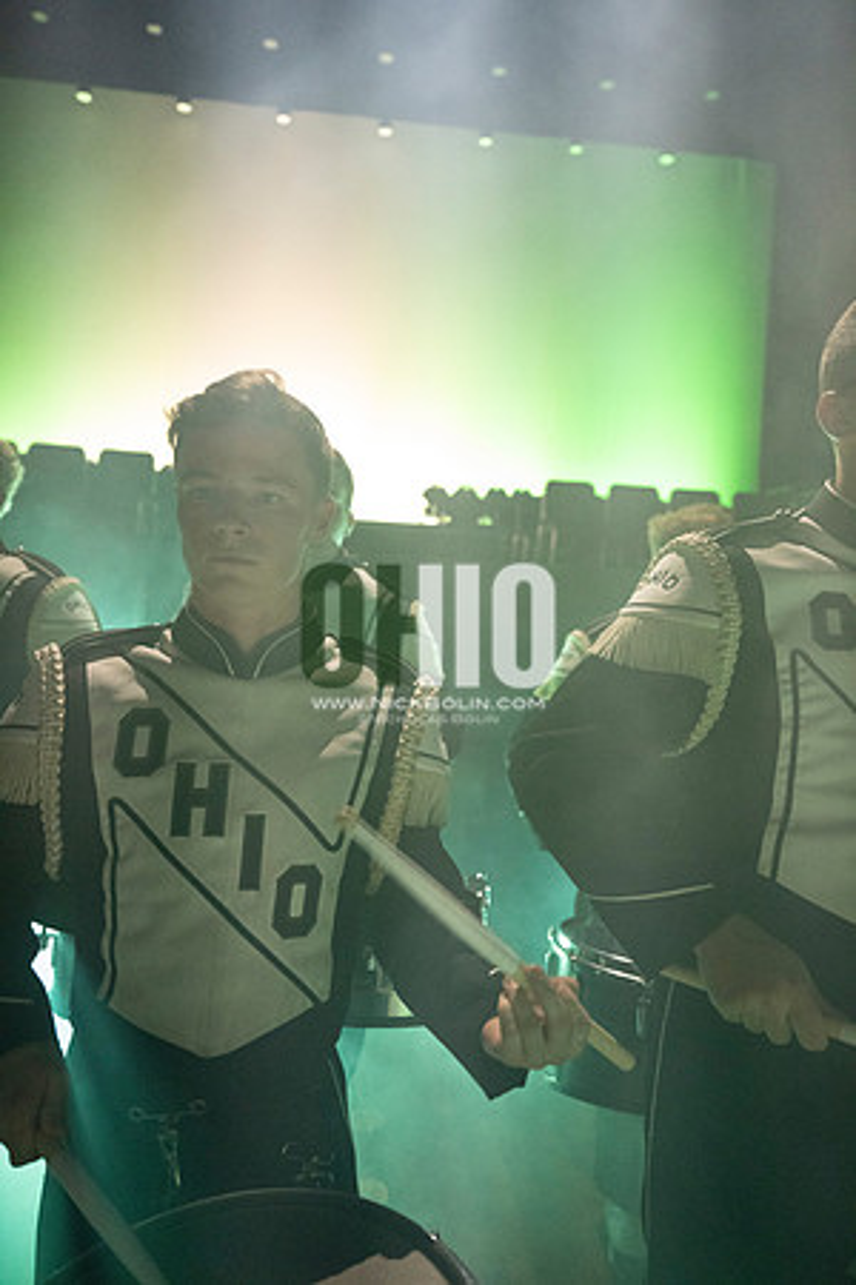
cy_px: 642
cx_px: 428
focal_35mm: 24
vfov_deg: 73.7
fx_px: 856
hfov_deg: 53.1
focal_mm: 24
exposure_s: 1/500
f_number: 2.8
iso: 10000
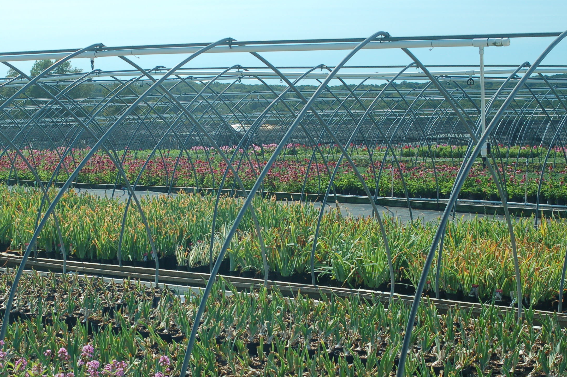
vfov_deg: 18.7
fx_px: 1144
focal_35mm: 73
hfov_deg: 27.7
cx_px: 194
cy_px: 254
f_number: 7.1
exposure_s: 1/200
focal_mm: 35
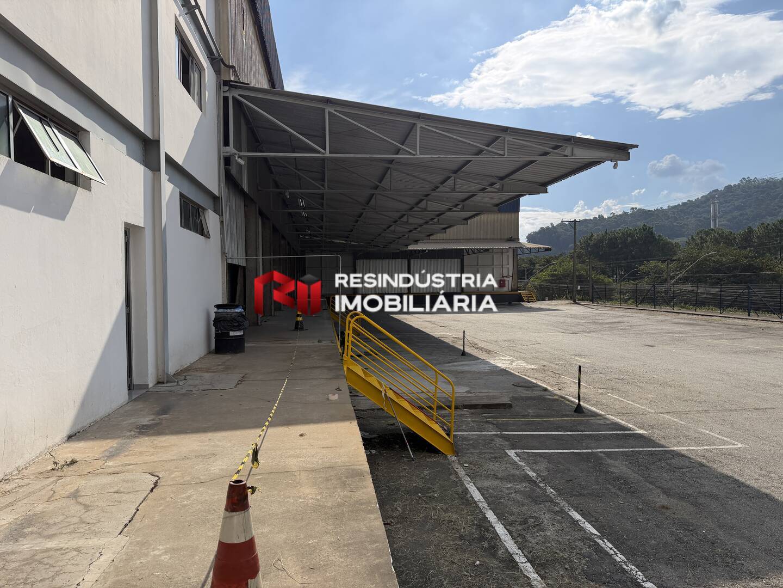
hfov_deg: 71.6
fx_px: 543
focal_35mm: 24
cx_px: 392
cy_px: 294
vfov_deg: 56.8
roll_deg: -0.9
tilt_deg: -1.5
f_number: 1.78
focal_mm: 6.76
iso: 125
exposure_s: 1/11905
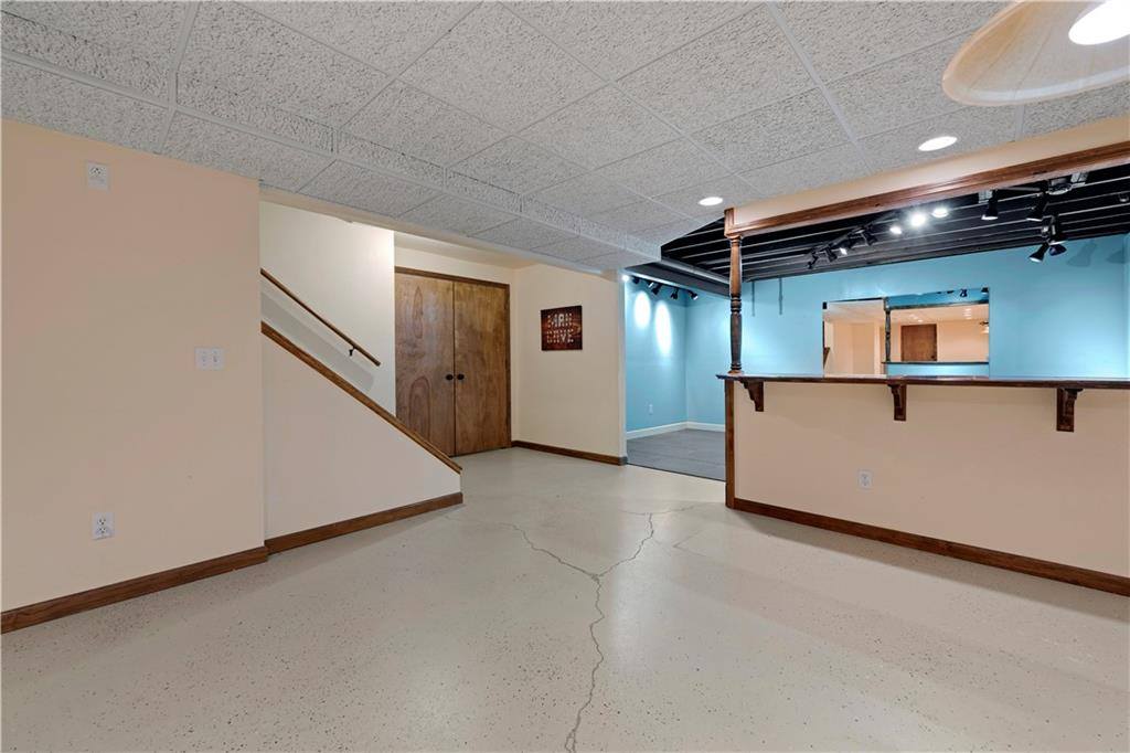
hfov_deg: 104.3
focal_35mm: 14
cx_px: 565
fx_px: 439
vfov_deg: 81.2
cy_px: 376
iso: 100
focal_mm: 14
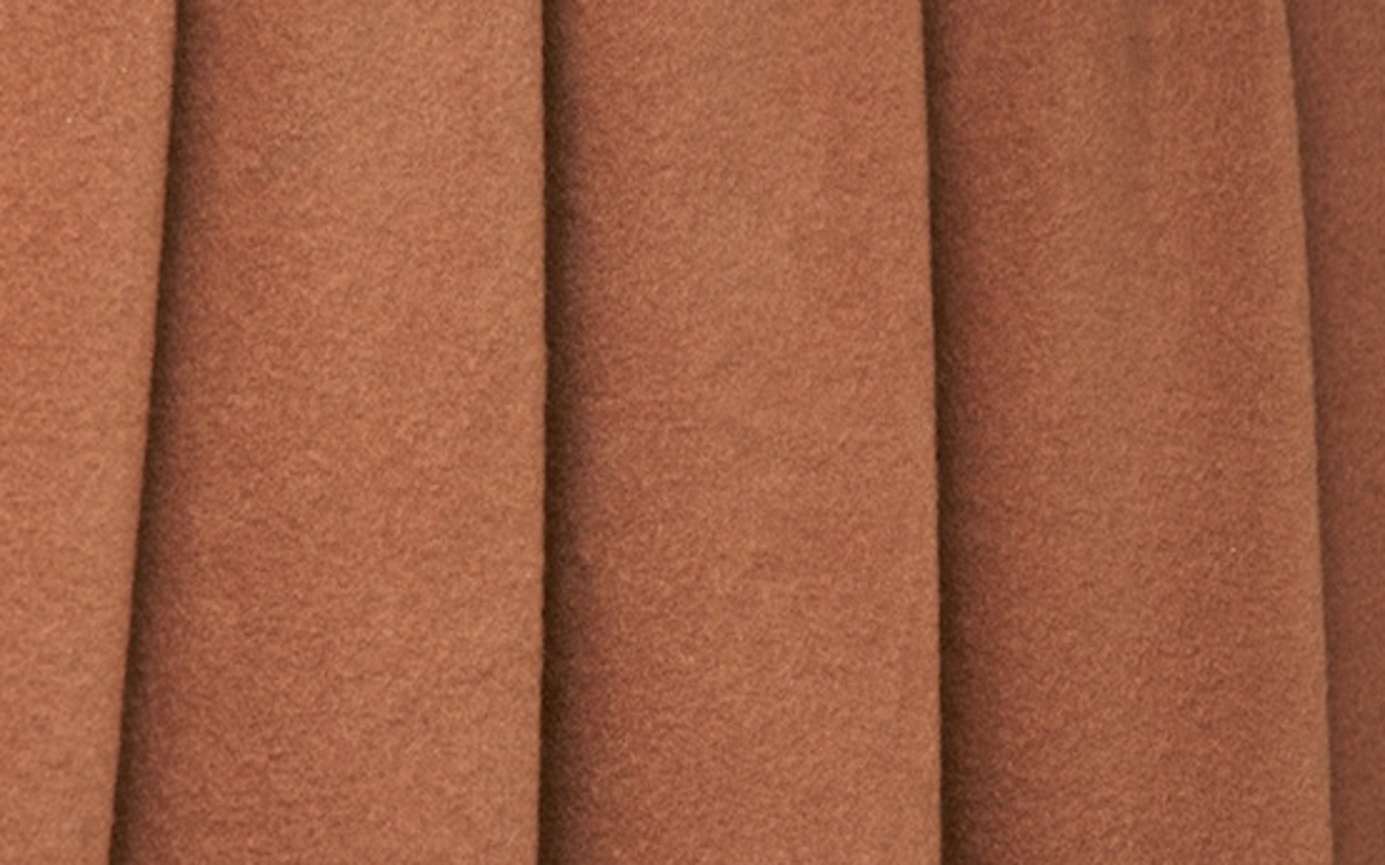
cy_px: 464
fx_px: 6982
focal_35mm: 185
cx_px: 670
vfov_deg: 7.1
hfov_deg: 11.3
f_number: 14
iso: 800
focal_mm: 112
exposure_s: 1/800
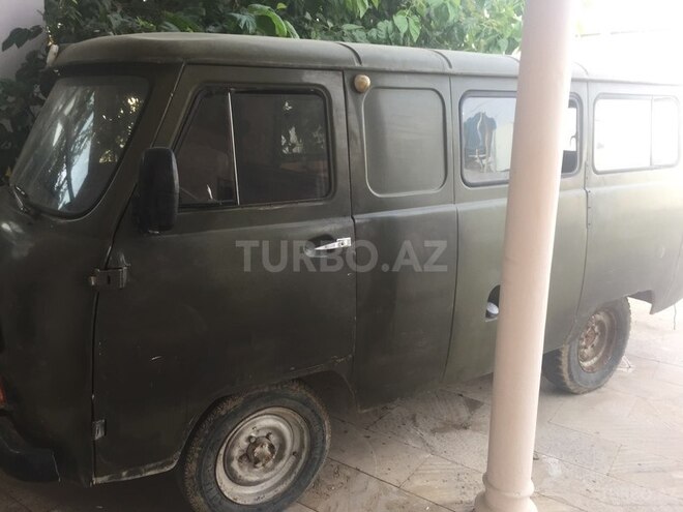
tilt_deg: -11.8
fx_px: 572
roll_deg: -1.9
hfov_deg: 61.7
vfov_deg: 48.2
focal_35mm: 29
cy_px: 256
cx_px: 342
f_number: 2.2
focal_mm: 4.15
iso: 40
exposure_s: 1/100
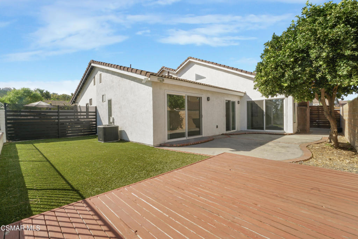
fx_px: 149
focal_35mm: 15
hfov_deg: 100.4
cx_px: 179
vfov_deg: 77.3
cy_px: 120
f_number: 22
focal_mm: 10
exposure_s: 1/25
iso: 100
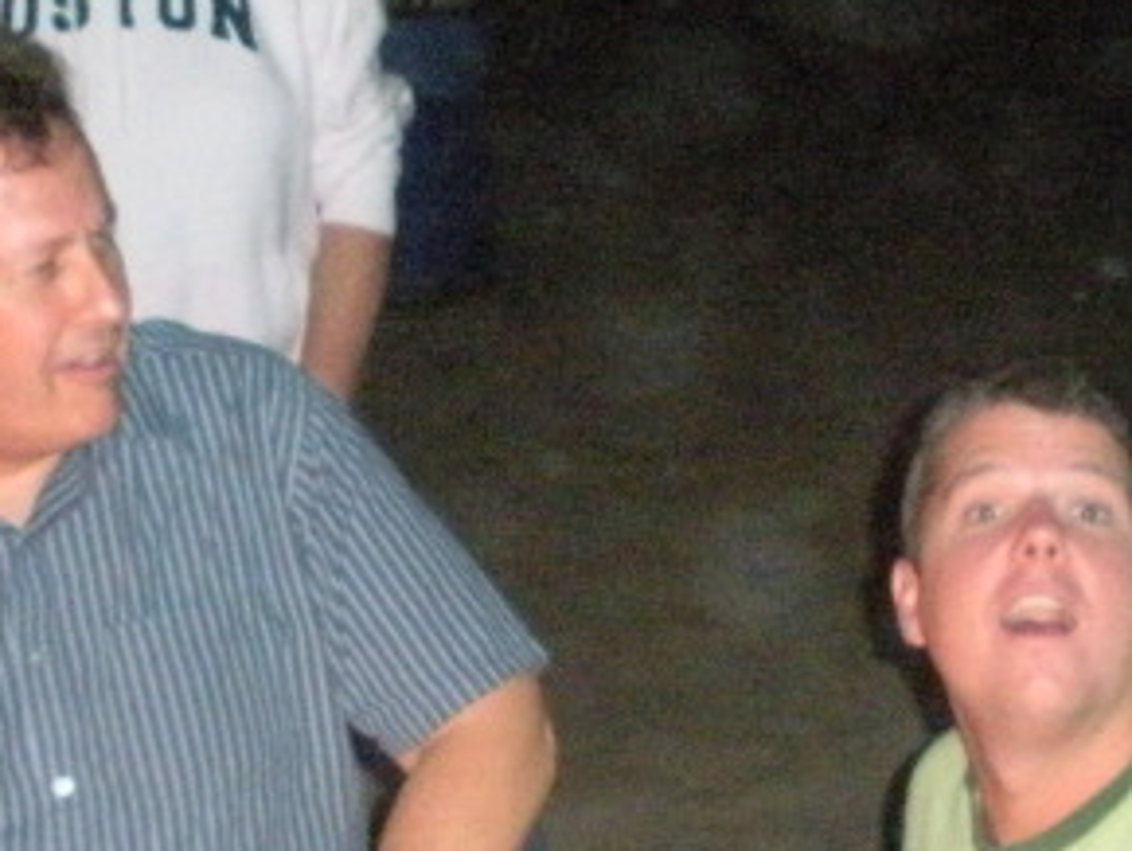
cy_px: 574
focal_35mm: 127
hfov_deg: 15.5
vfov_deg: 11.7
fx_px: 4157
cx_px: 761
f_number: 3.5
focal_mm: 6.3
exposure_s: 1/60
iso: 794
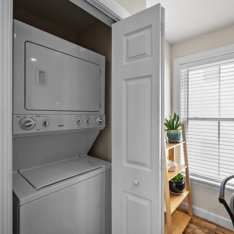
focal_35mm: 18
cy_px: 118
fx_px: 138
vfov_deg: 80.7
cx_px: 129
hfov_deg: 80.5
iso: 100
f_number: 8
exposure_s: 1/10
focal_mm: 14
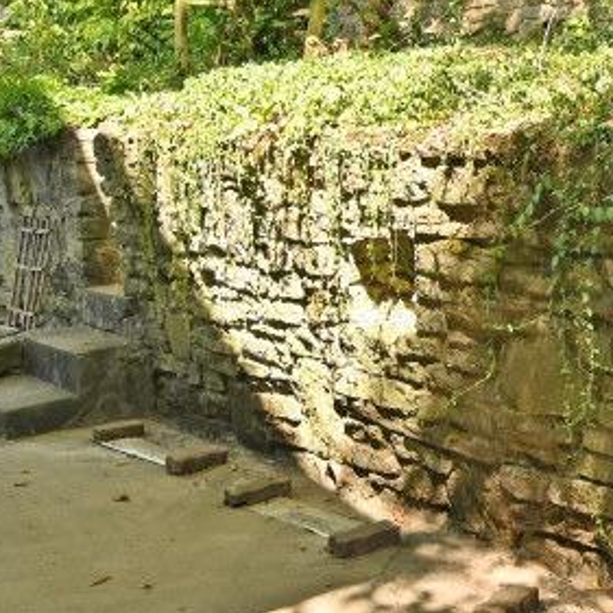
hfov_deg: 25.0
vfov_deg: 30.2
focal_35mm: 55
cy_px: 101
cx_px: 879
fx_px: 1102
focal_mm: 14
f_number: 4.5
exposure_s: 1/250
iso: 200
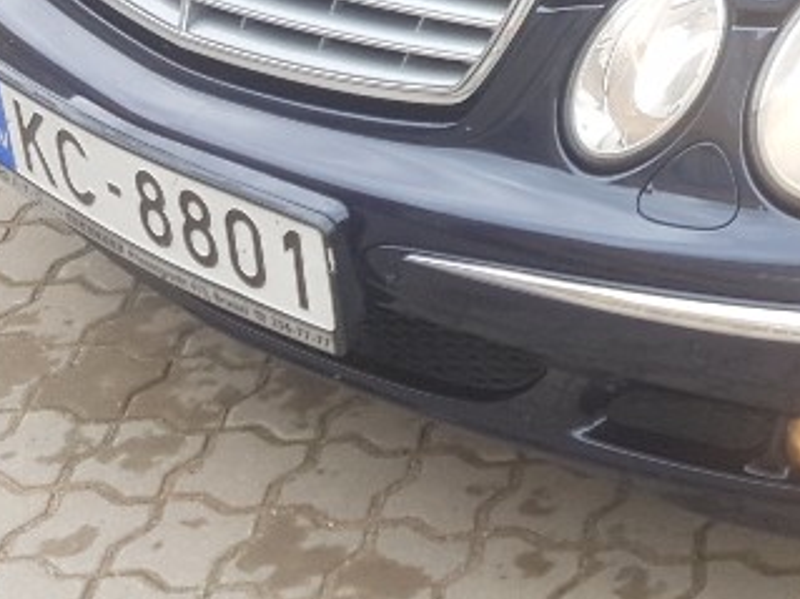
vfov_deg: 15.9
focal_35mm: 87
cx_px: 981
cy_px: -223
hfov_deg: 20.9
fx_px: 2010
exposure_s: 1/152
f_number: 1.7
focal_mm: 4.2
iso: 40
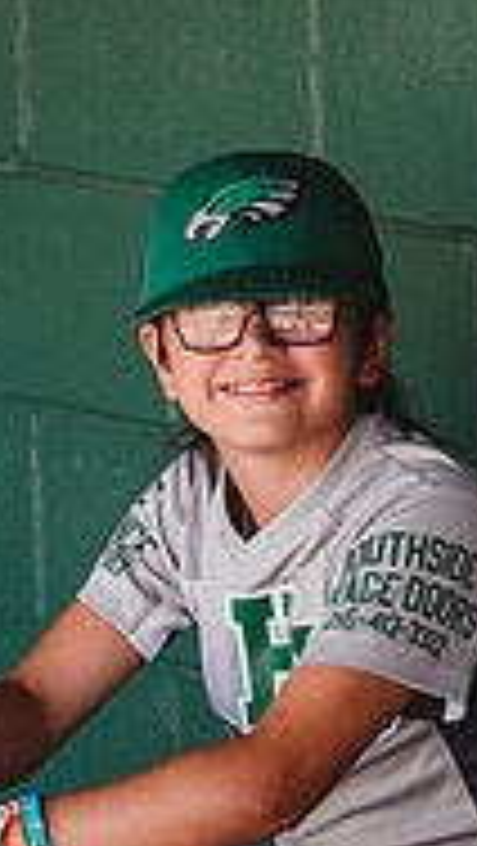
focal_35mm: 213
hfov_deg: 5.7
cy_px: 778
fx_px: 4781
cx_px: 212
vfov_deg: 10.1
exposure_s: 1/250
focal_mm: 85
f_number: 2.8
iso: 125
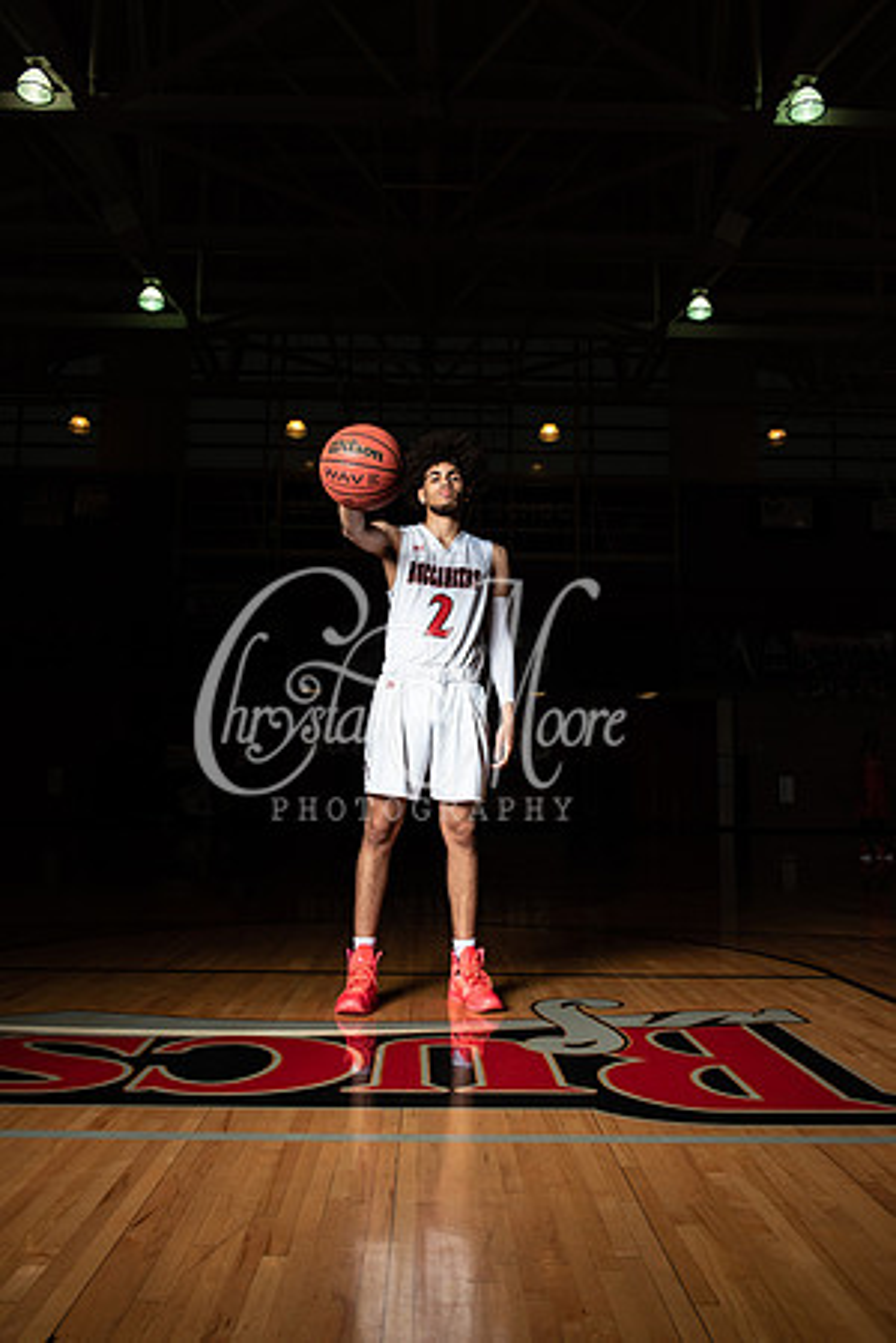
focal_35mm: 29
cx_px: 448
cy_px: 672
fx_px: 1083
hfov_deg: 45.0
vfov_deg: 63.7
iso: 320
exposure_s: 1/200
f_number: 14
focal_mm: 29
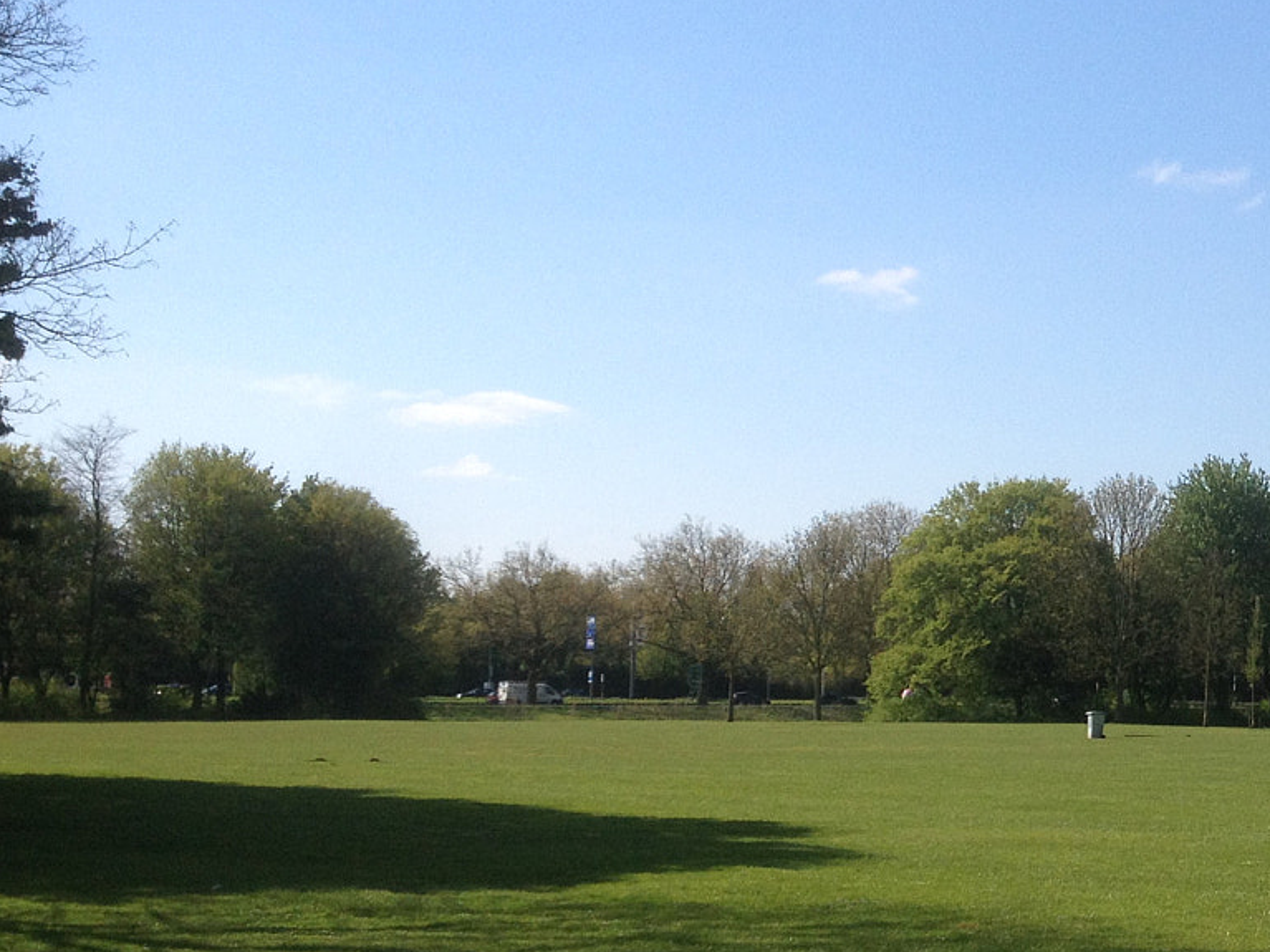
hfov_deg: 25.2
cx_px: 1310
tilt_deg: +3.9
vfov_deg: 20.1
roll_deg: -0.9
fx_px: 2678
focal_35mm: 73
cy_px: 548
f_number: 2.4
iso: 50
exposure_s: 1/1783
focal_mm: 4.28
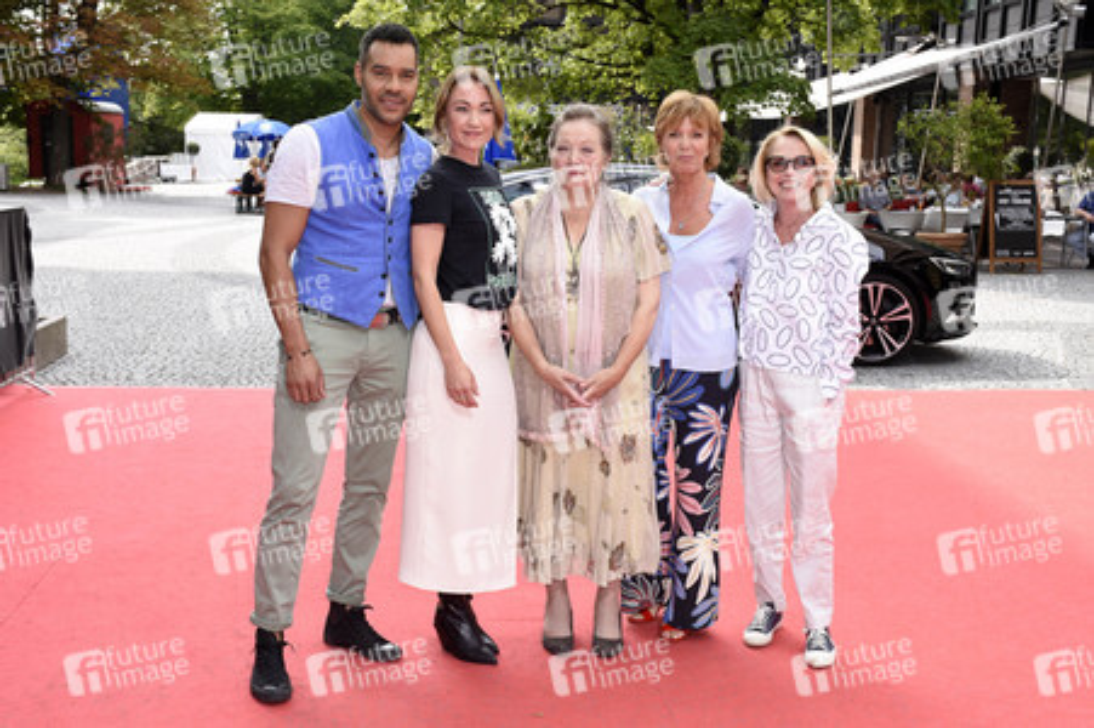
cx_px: 547
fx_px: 1230
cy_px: 364
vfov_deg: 33.0
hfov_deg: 48.0
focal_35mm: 40
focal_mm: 27
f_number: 6.3
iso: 125
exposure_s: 1/60
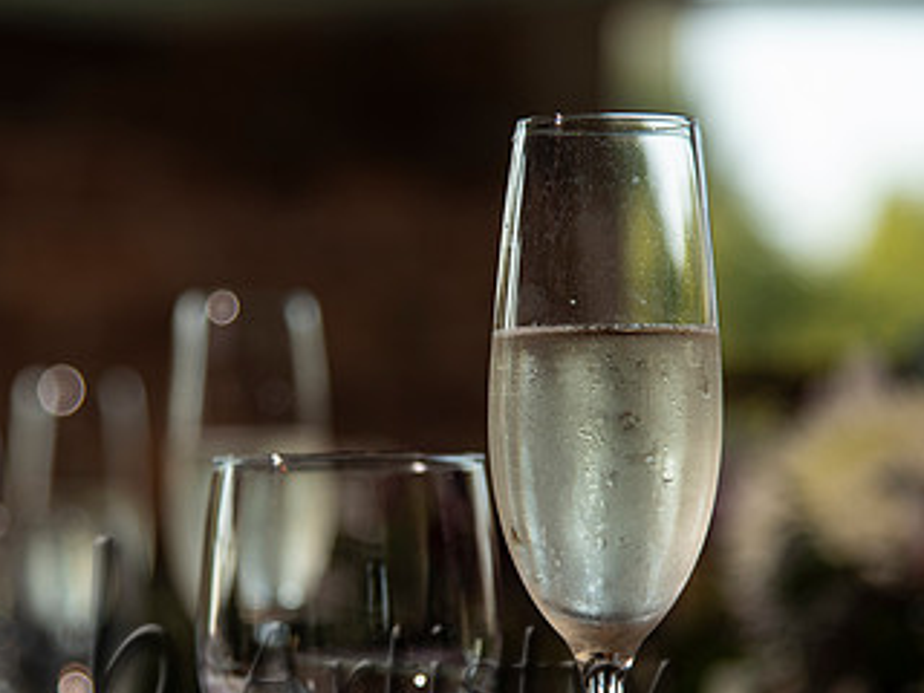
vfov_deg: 7.1
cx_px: 375
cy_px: 489
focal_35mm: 209
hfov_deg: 9.5
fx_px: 5579
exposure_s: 1/320
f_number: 4
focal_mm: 120
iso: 320
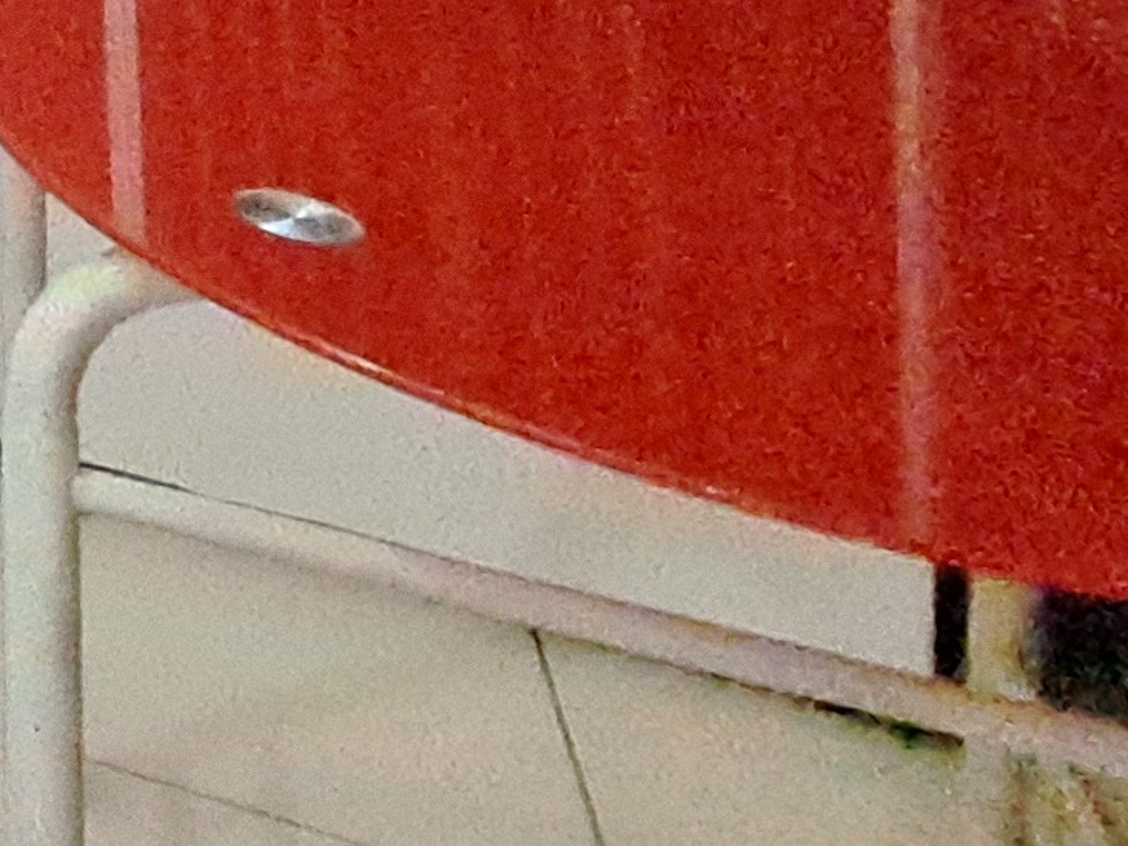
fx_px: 2314
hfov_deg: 13.9
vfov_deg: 15.3
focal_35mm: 71
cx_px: -1778
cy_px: -982
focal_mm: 1.74
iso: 800
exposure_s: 1/20
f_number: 2.2
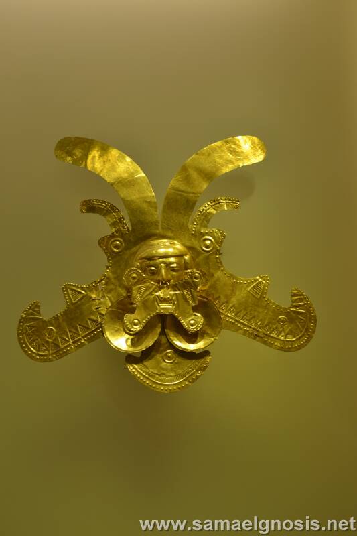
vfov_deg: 53.1
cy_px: 268
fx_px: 536
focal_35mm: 36
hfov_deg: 36.9
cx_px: 178
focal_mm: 24
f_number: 5.6
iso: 140
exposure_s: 1/15
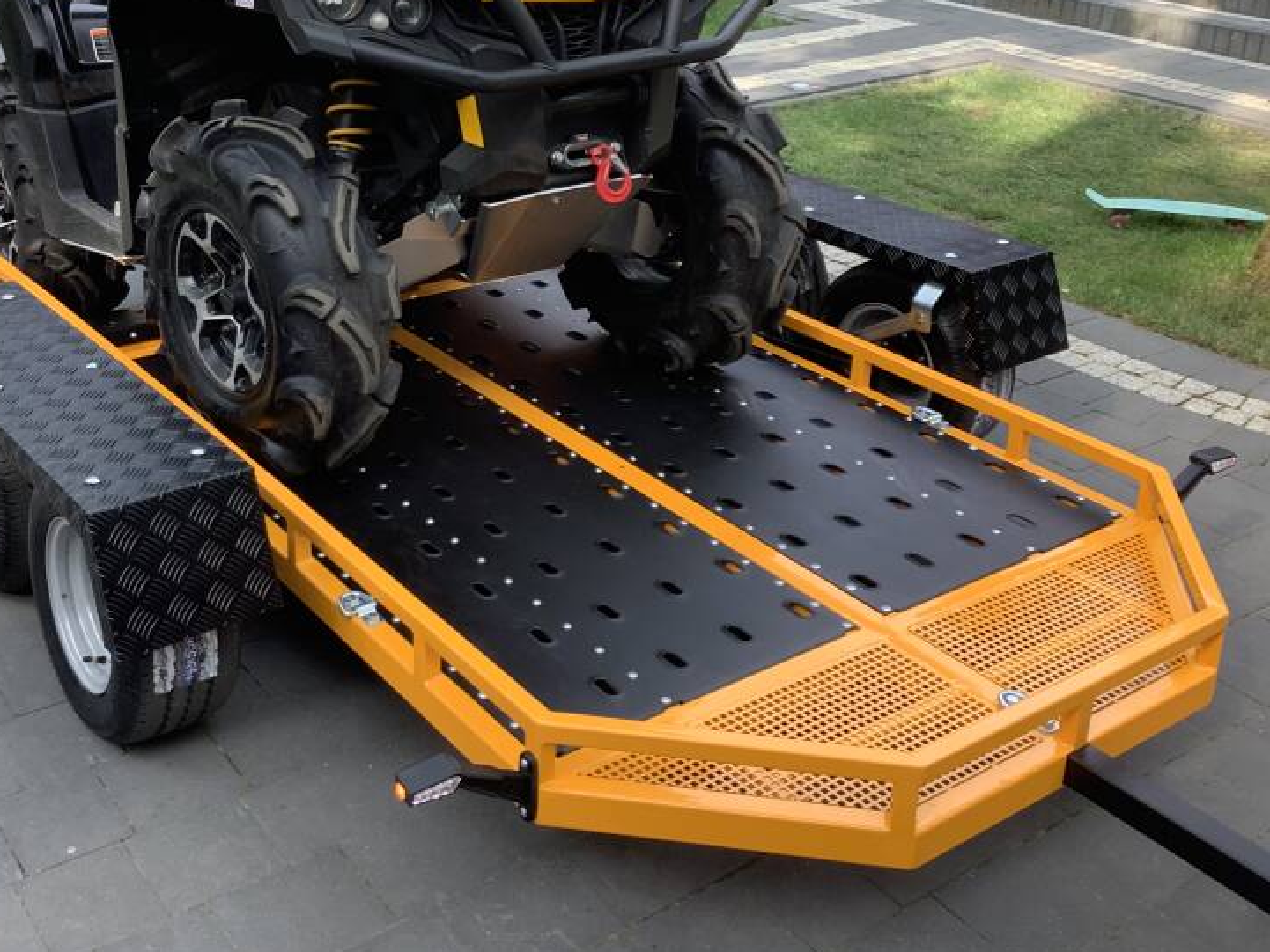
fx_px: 1578
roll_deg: -1.3
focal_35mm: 43
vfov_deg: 33.3
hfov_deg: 43.7
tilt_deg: -20.5
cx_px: 520
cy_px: 310
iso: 40
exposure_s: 1/120
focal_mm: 3.3
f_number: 2.4
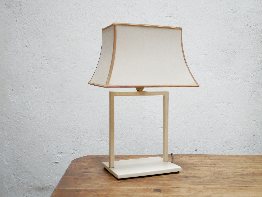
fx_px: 303
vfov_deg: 36.0
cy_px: 98
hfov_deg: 46.8
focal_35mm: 40
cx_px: 131
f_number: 1.7
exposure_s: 1/60
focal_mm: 20
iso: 800
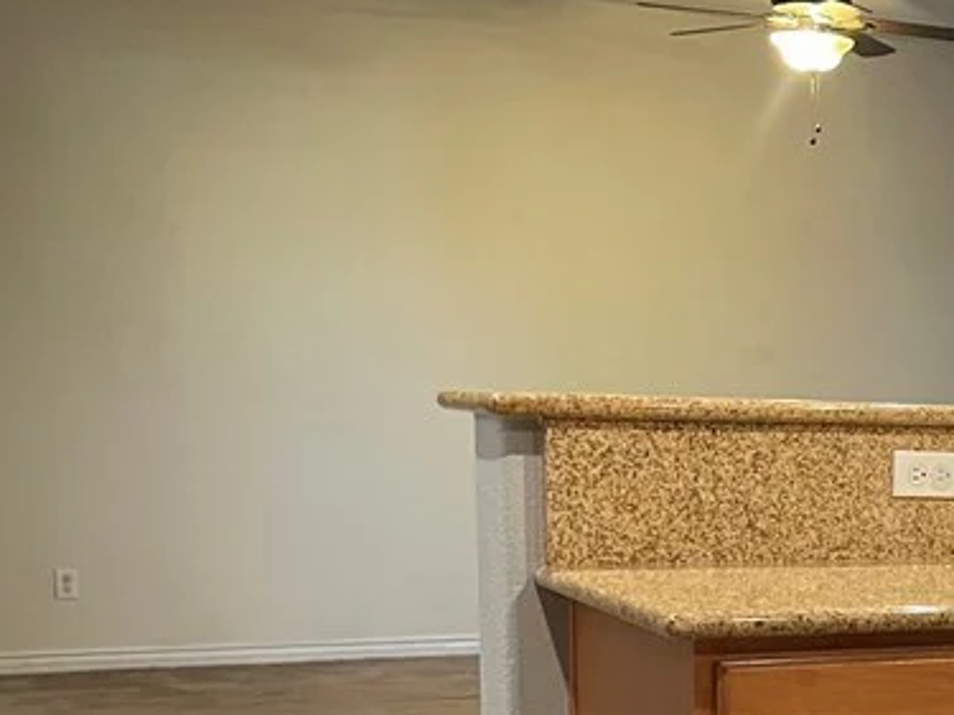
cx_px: 1280
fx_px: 1956
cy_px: 667
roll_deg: -1.4
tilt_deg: -7.9
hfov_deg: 23.7
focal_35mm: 71
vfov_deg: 20.2
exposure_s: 1/60
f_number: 1.6
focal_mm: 5.1
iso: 500
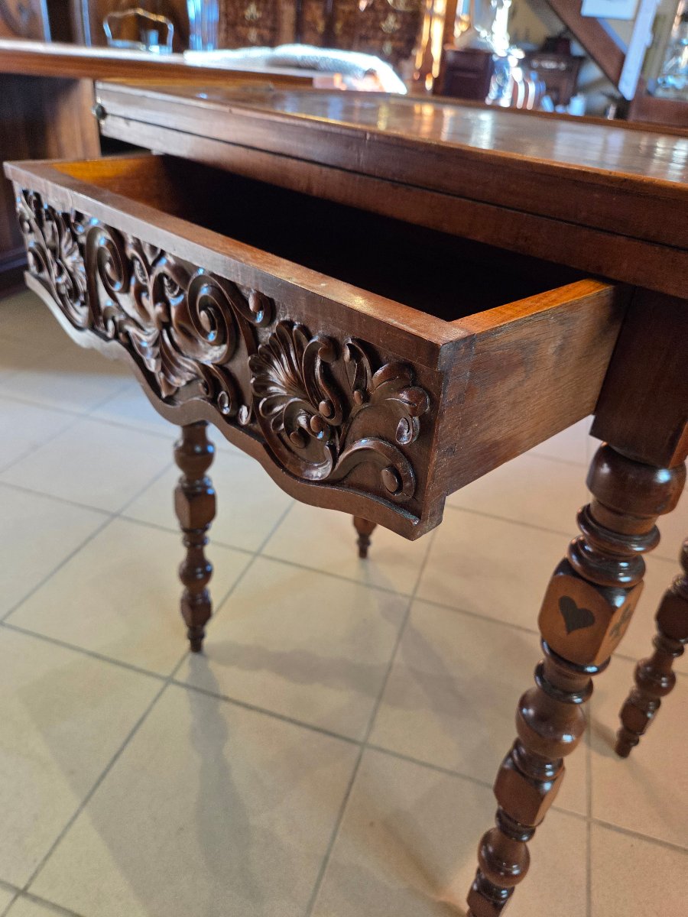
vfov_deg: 73.9
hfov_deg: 58.9
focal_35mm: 23
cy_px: 458
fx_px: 610
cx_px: 344
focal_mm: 5.4
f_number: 1.8
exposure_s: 1/100
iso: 320
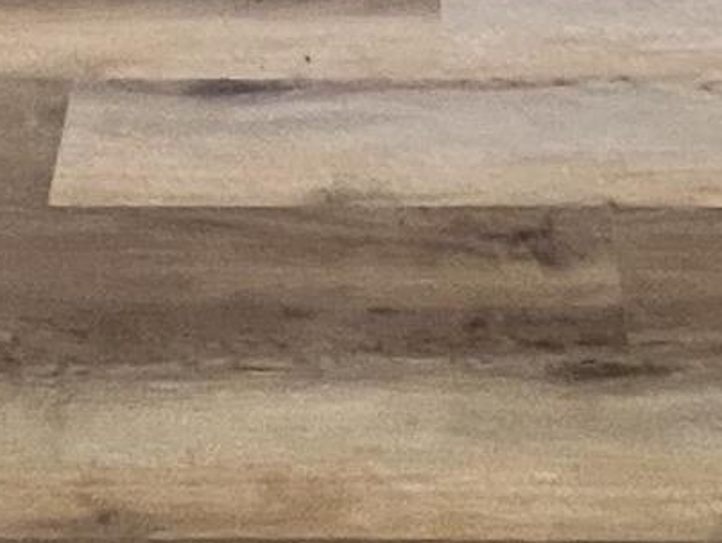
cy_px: -1023
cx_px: 378
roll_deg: -0.8
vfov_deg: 10.8
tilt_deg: -8.6
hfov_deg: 19.8
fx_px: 2067
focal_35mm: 99
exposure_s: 1/60
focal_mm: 1.57
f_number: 1.8
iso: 320
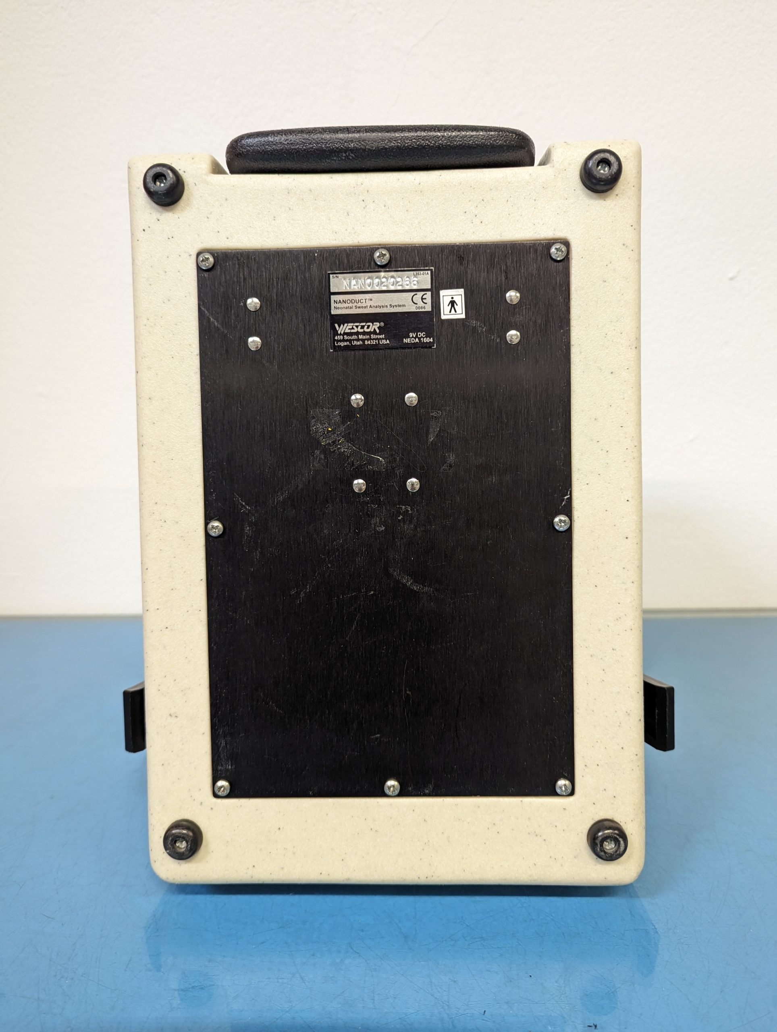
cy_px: 516
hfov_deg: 56.9
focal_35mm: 24
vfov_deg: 71.5
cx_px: 388
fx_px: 716
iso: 157
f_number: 1.85
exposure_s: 1/23.8
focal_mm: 6.81
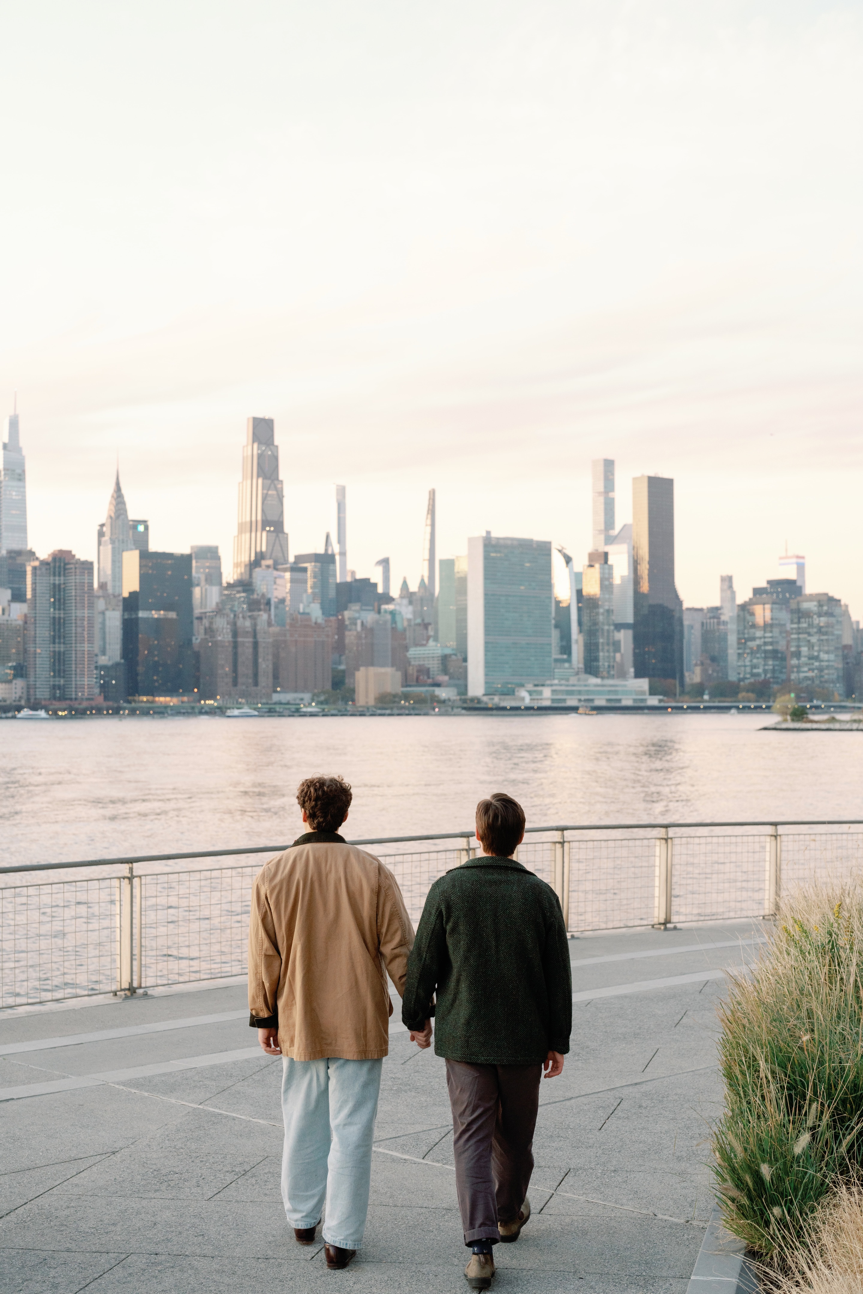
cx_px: 432
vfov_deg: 39.6
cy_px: 647
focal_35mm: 50
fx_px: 1798
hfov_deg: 27.0
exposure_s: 1/125
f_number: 4.5
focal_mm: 50
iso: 800
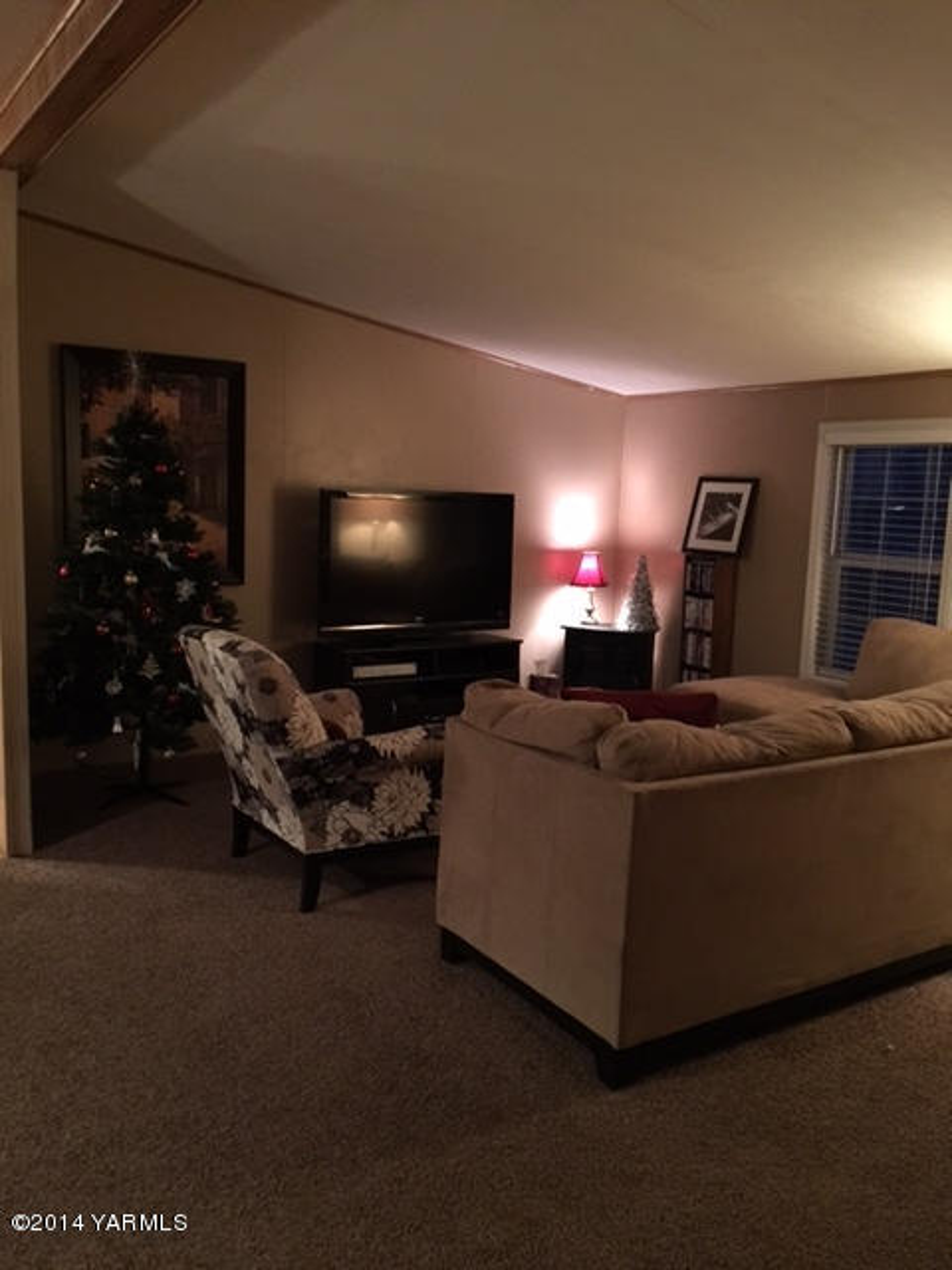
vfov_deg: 61.7
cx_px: 476
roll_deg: -2.0
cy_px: 635
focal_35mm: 29
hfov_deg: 48.2
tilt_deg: -7.4
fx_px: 1063
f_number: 2.2
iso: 200
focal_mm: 4.15
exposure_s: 1/4
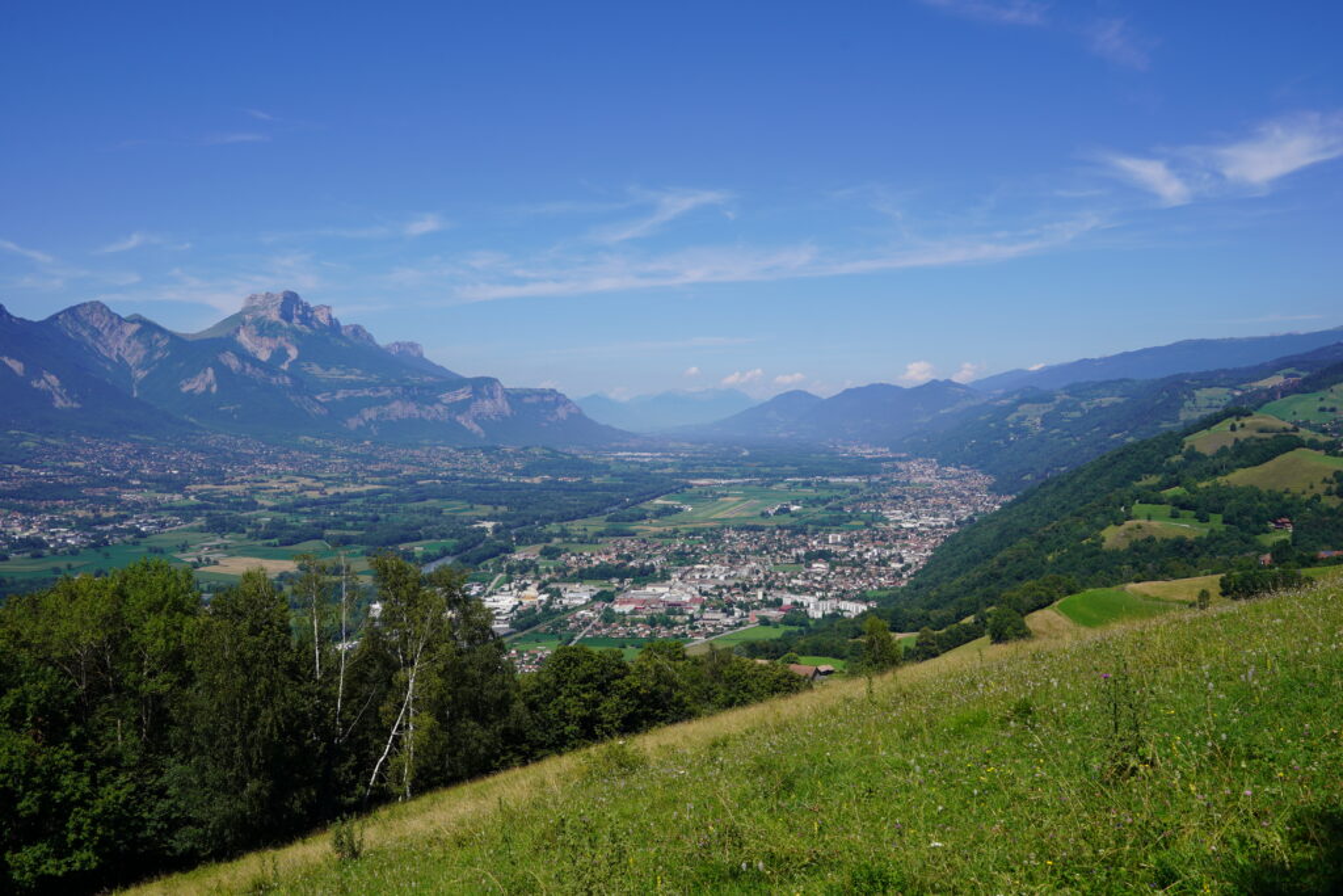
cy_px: 448
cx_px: 672
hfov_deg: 58.7
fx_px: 1194
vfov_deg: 41.1
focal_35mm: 32
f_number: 10
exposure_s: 1/200
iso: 100
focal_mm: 32
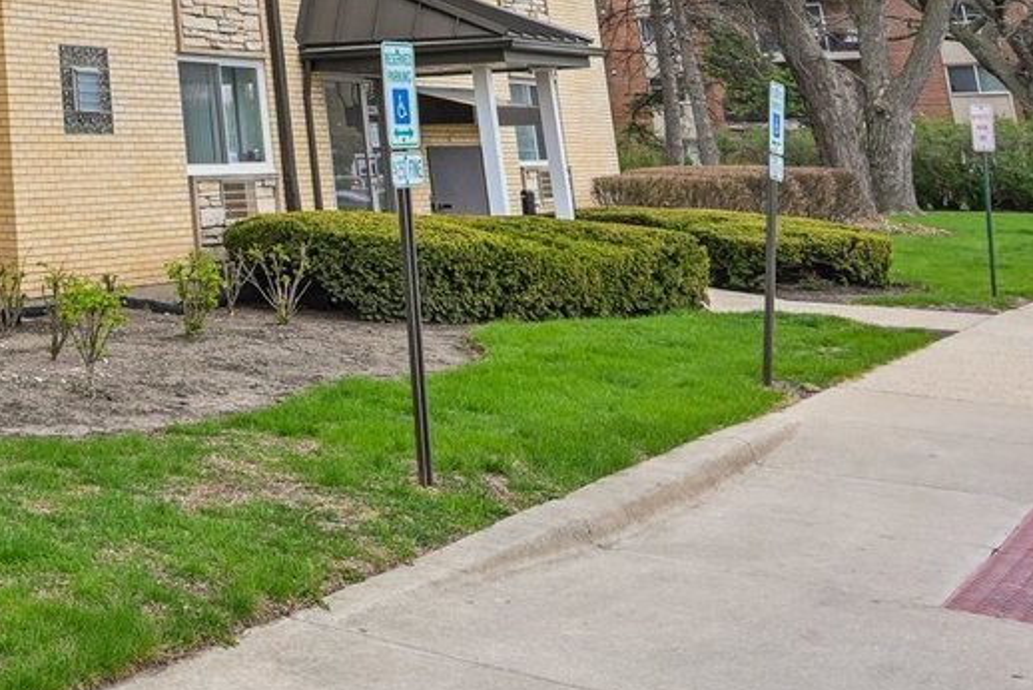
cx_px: -411
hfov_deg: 28.8
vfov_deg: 23.5
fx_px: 1480
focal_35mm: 52
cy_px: -185
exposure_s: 1/160
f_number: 8
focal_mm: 16.5
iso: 800
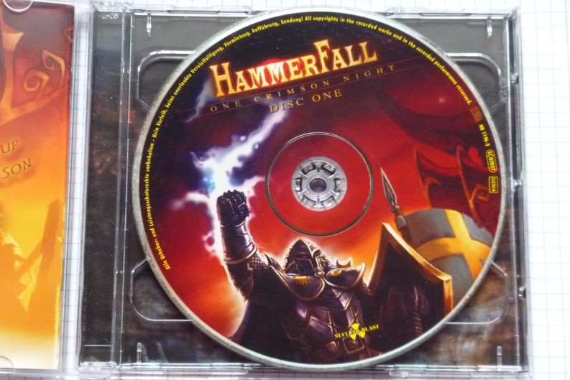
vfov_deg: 16.1
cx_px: 287
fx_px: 1346
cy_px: 190
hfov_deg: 23.9
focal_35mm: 85
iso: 1000
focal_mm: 14.5
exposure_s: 1/13
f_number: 5
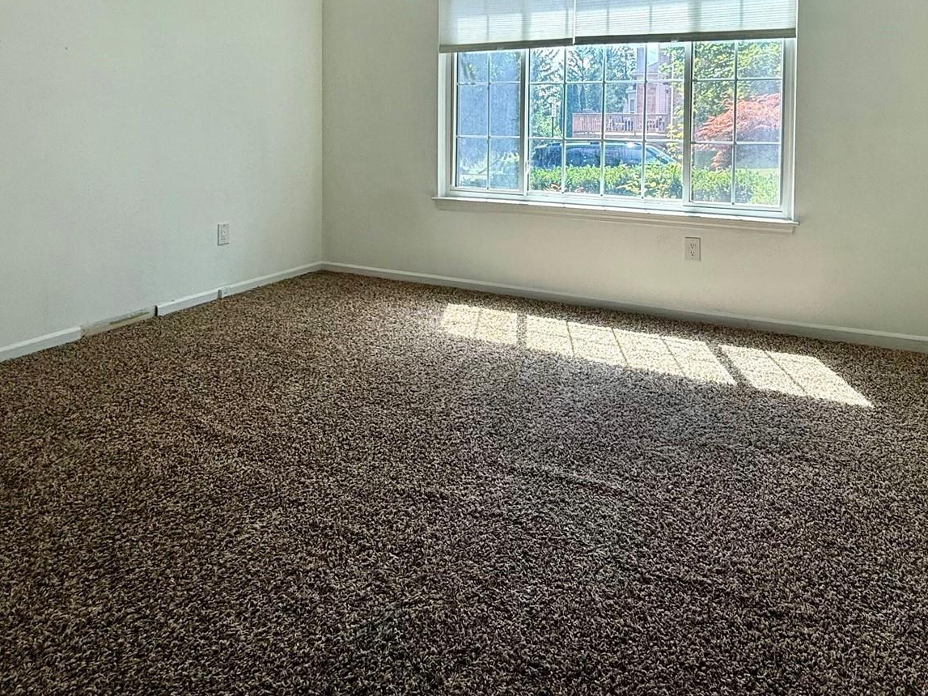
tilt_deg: -1.2
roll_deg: -0.7
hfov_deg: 69.2
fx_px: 670
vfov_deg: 51.4
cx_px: 509
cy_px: 138
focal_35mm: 25
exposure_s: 1/253
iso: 50
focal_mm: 2.22
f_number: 2.2
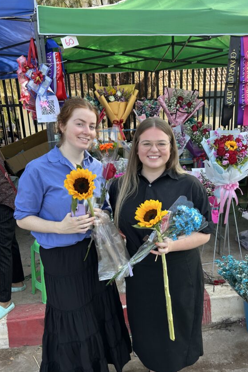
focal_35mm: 33
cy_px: 221
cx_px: 135
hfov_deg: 39.9
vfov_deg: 56.8
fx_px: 341
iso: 50
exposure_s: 1/769
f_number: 1.5
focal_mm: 5.7
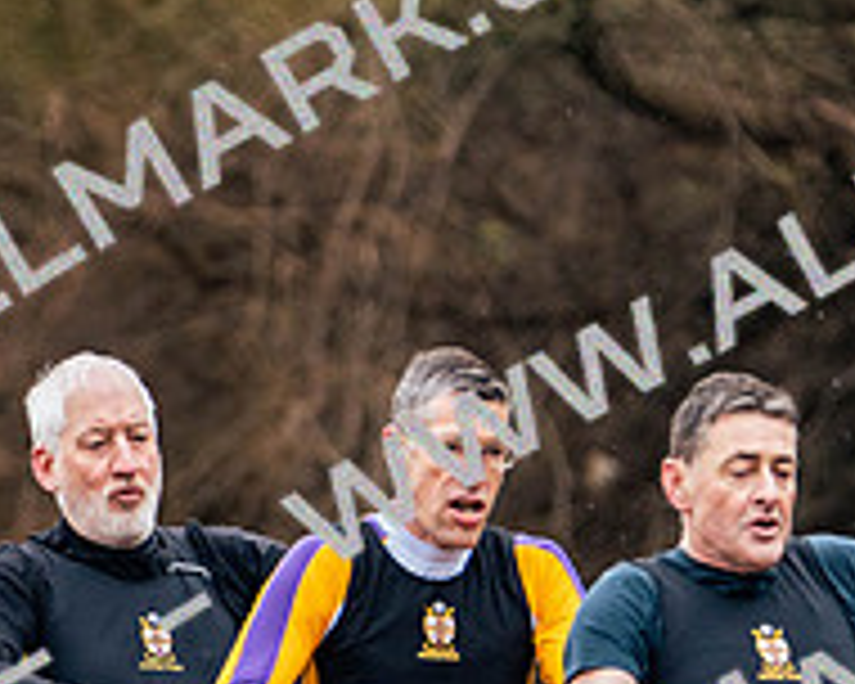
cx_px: -45
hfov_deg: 1.4
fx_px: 34895
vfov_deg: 1.1
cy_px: 637
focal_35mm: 1379
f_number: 6.3
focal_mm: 481
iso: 2000
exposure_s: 1/2000
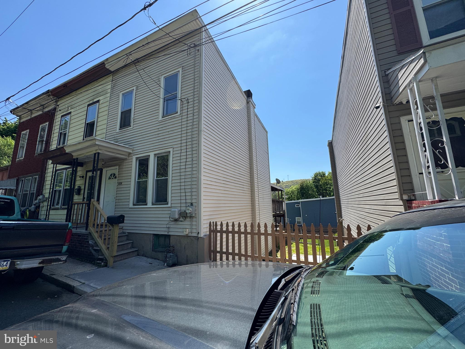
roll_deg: +1.5
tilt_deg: +9.6
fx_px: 188
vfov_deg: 85.7
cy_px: 174
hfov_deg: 102.1
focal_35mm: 14
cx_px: 232
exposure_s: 1/1637
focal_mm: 2.22
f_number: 2.2
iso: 50
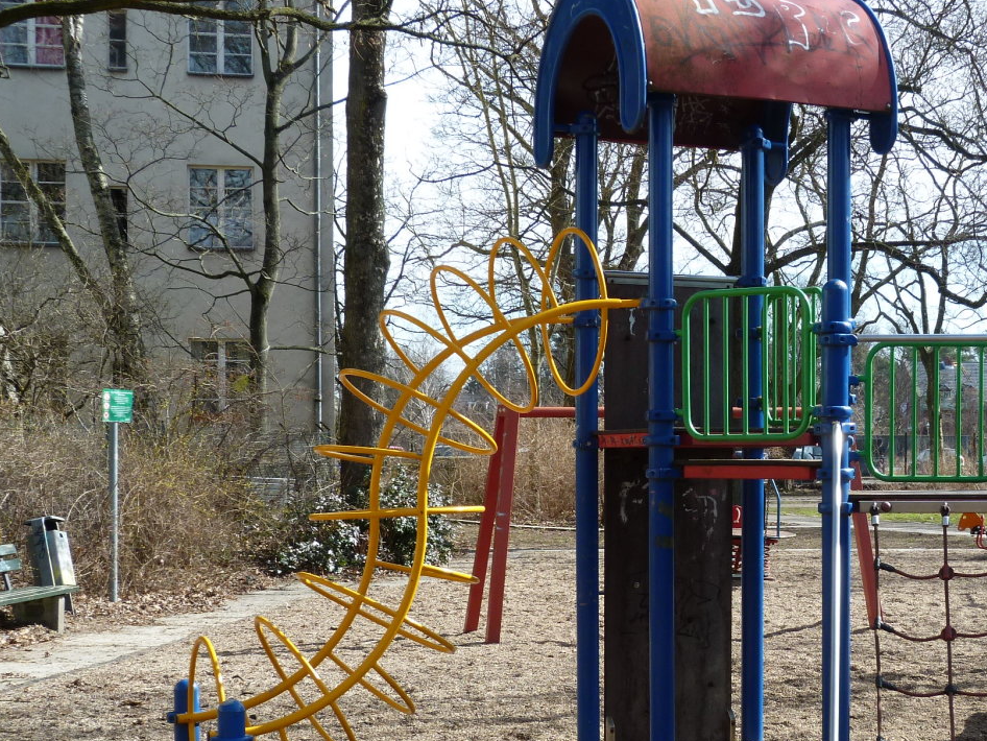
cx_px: 728
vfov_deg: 22.5
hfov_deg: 29.4
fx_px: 1854
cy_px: 506
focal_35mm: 65
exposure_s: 1/250
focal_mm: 7.4
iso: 80
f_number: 4
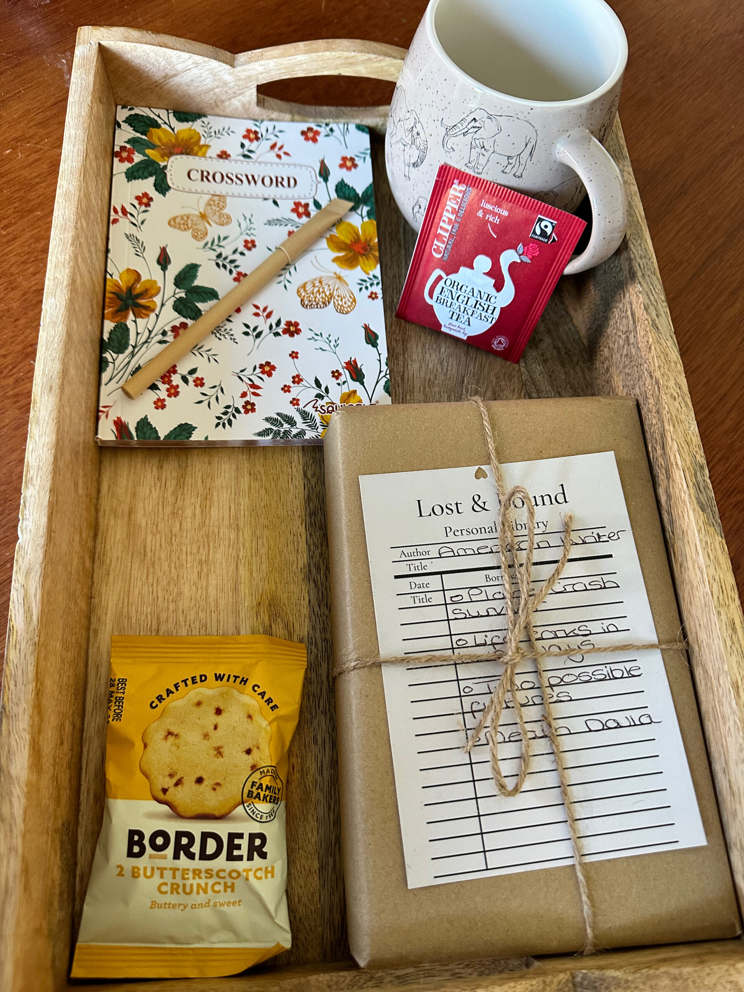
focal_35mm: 24
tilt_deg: -68.6
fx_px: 688
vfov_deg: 71.6
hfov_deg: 56.8
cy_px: 496
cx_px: 372
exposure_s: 1/60
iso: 320
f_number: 1.78
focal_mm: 6.86
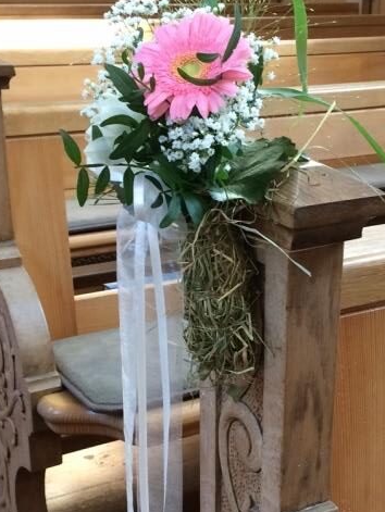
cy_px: 310
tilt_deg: -22.8
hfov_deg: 23.1
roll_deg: -0.9
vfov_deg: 30.6
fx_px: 933
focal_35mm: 63
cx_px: 281
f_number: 2.2
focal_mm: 4.15
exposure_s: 1/33
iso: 100
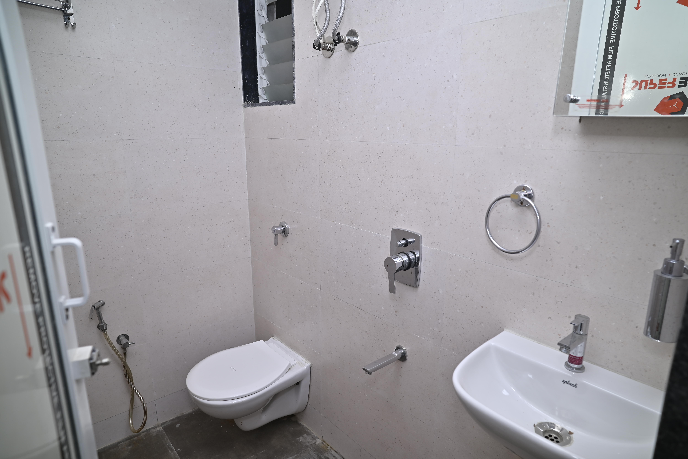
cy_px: 230
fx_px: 382
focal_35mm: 20
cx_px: 344
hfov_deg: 84.0
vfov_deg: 62.0
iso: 160
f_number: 4
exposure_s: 1/160
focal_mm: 20
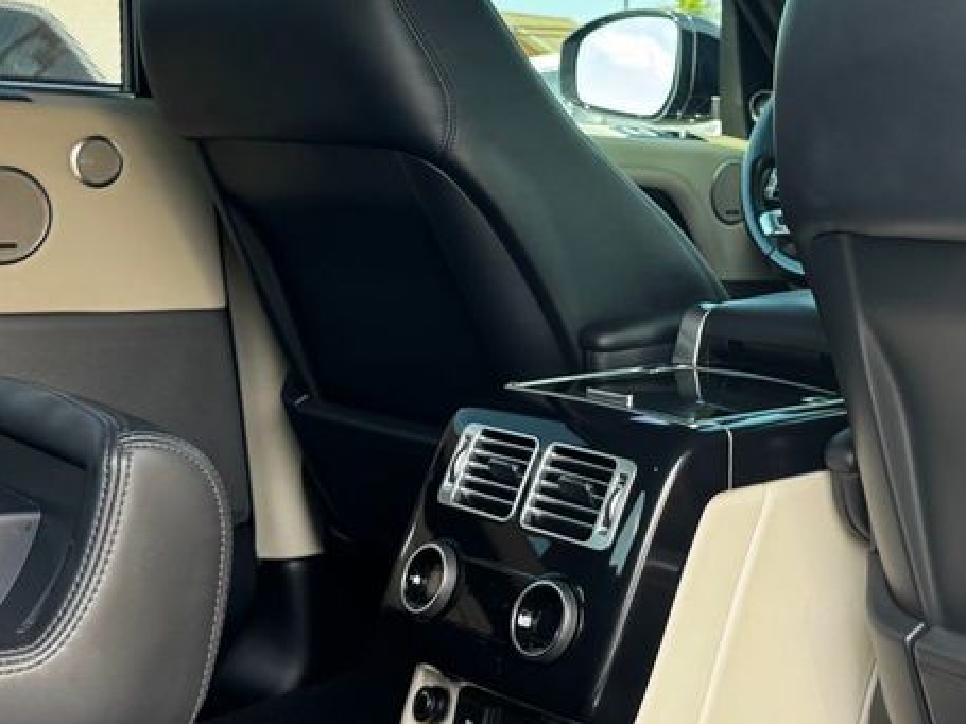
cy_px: 268
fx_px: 1507
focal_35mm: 54
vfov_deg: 26.9
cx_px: 728
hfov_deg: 34.8
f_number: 1.78
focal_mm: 6.76
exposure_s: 1/136
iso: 80
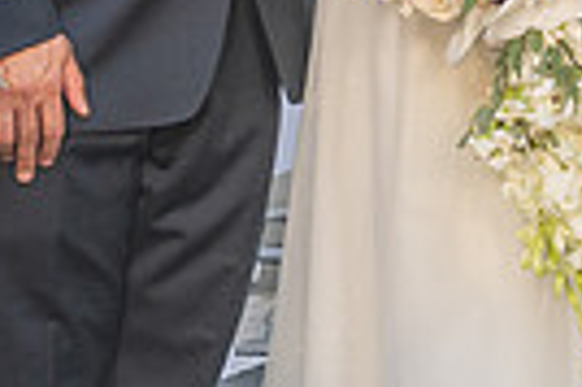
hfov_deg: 6.4
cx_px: 369
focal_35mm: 323
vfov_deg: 4.2
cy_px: -64
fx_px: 5215
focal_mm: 38
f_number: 5
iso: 200
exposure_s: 1/160
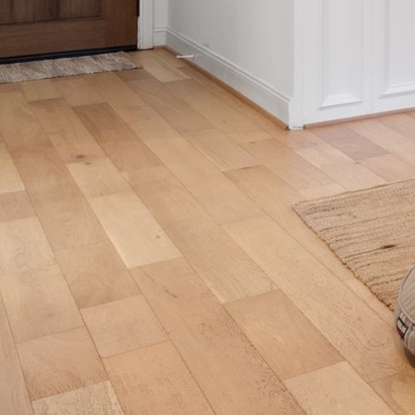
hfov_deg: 14.4
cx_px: 1023
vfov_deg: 21.8
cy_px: -113
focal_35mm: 72
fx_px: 977
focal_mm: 16
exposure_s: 1/1.25
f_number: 9
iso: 100
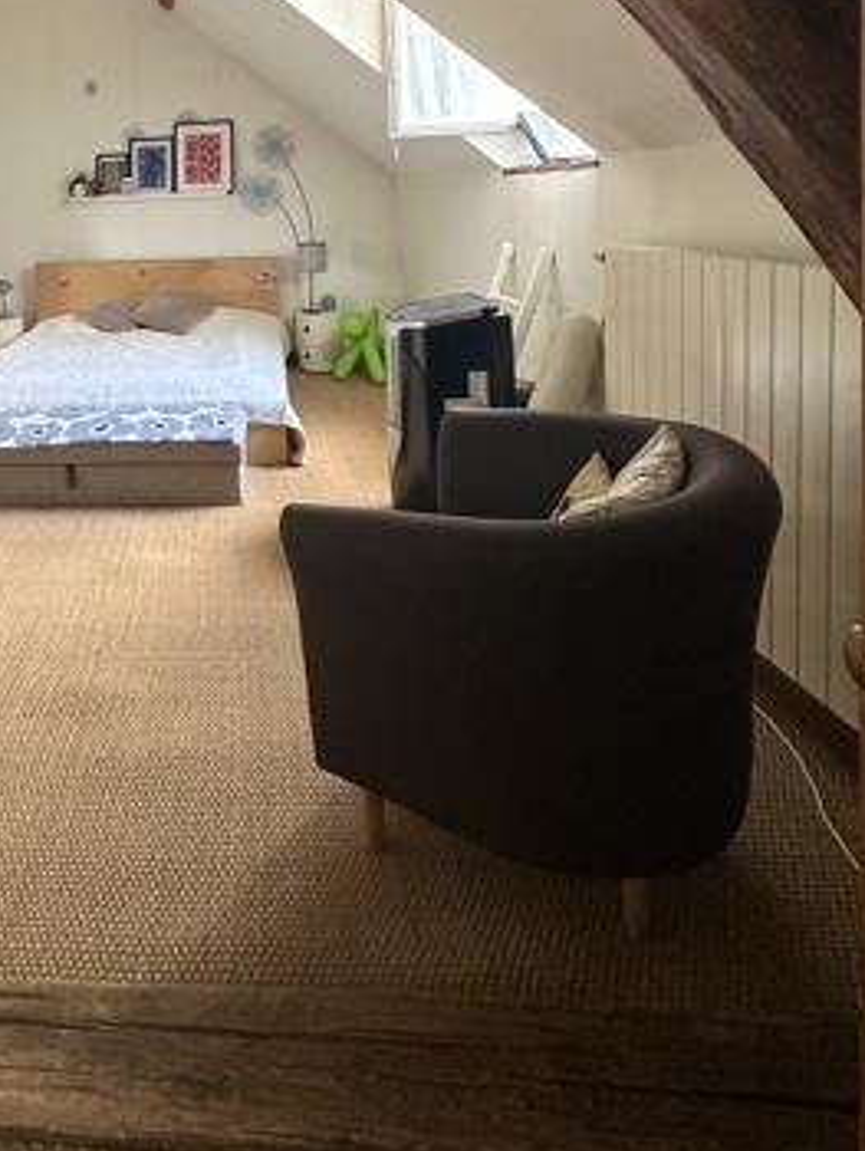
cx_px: 148
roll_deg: +3.0
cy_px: 260
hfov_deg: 52.4
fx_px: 799
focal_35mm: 24
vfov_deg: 66.2
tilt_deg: -3.4
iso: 320
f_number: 2.2
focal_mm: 2.22
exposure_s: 1/74
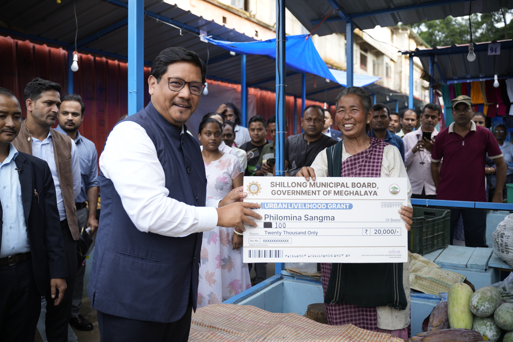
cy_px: 169
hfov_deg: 61.9
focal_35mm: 30
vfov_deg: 43.6
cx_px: 251
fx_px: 427
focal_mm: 29
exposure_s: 1/100
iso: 125
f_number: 2.8
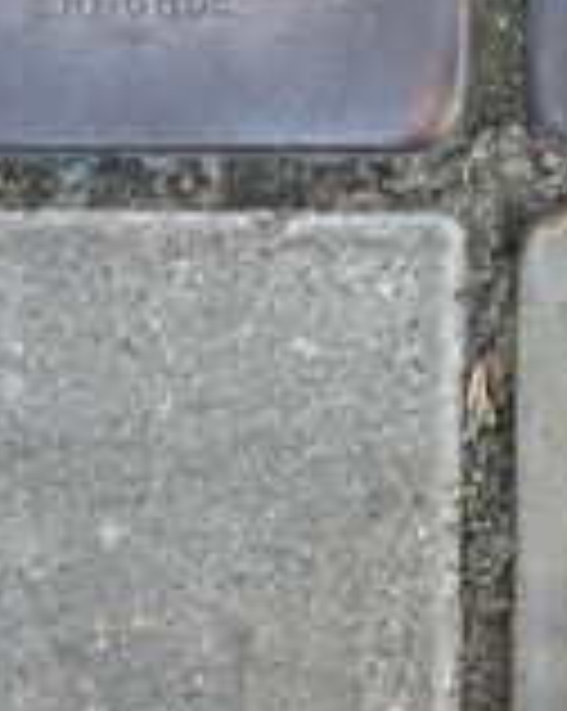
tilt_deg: -85.0
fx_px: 2417
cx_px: 886
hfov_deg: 12.6
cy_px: -274
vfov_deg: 15.7
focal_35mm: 115
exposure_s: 1/293
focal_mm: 4.15
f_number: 2.2
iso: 32
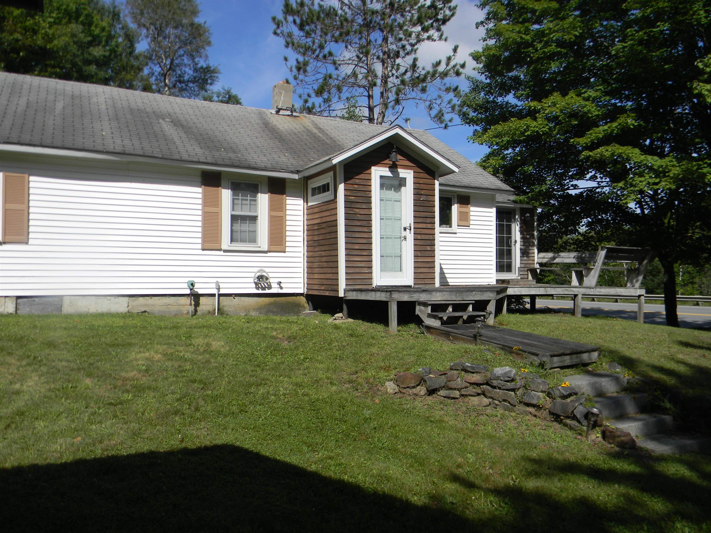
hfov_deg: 63.4
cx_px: 356
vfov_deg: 49.7
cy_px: 266
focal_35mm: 28
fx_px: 575
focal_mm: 5
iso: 80
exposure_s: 1/342
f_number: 7
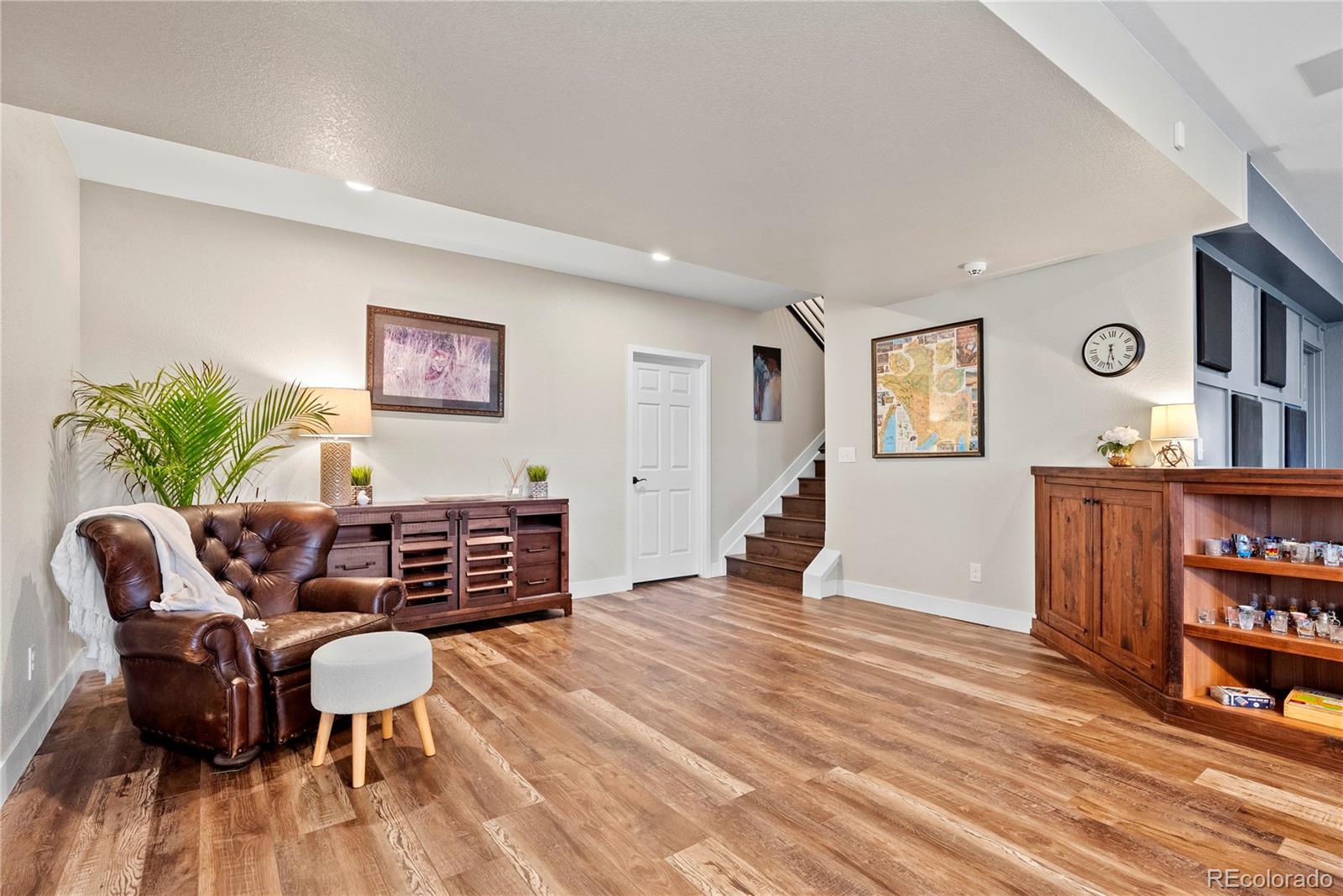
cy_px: 448
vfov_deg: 70.5
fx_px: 634
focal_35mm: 17
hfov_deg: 93.3
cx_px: 672
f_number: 8
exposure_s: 1/2.5
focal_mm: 17
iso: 800
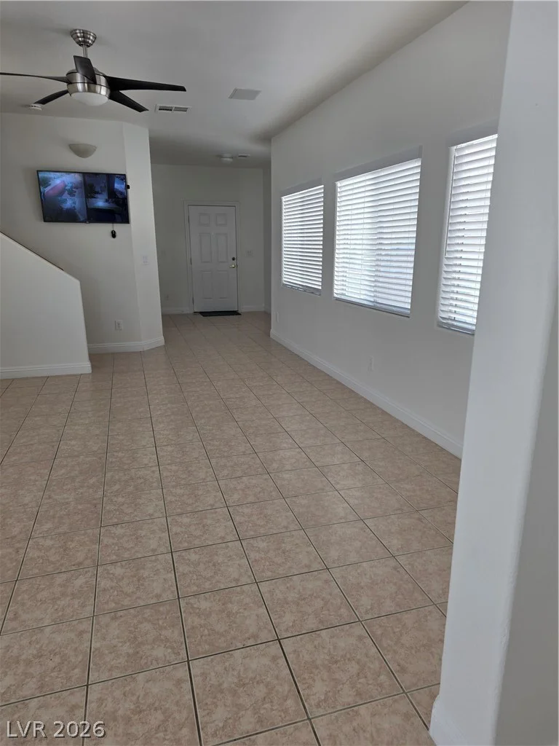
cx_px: 280
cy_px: 373
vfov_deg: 73.9
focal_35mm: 23
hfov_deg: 58.9
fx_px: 495
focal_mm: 6.25
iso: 64
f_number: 1.7
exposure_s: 1/120
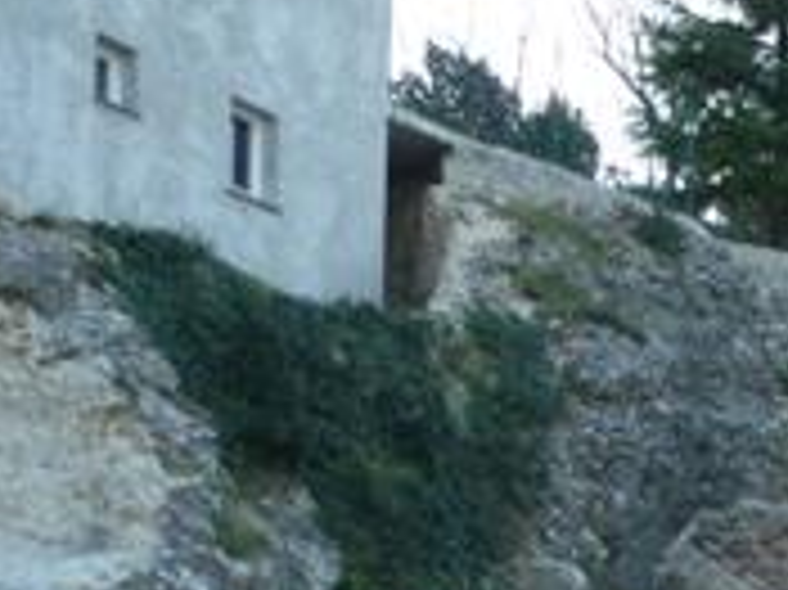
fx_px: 2002
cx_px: 968
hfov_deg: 20.7
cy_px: 937
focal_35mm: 88
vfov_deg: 15.2
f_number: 3.3
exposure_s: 1/125
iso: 100
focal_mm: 4.3
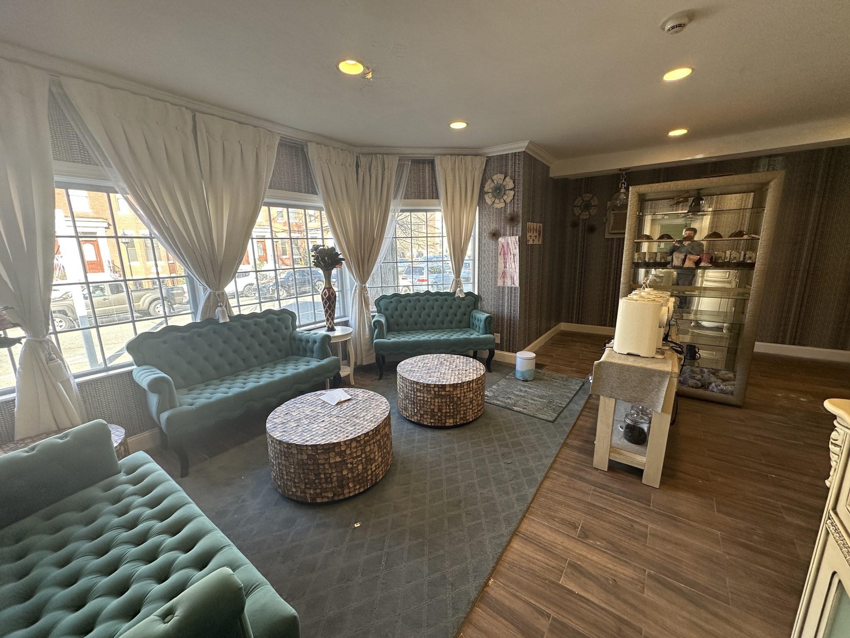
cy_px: 319
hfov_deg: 102.1
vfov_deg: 85.7
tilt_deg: -11.8
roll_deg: +1.0
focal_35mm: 14
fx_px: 344
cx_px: 425
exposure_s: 1/120
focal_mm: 2.22
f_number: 2.2
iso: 125
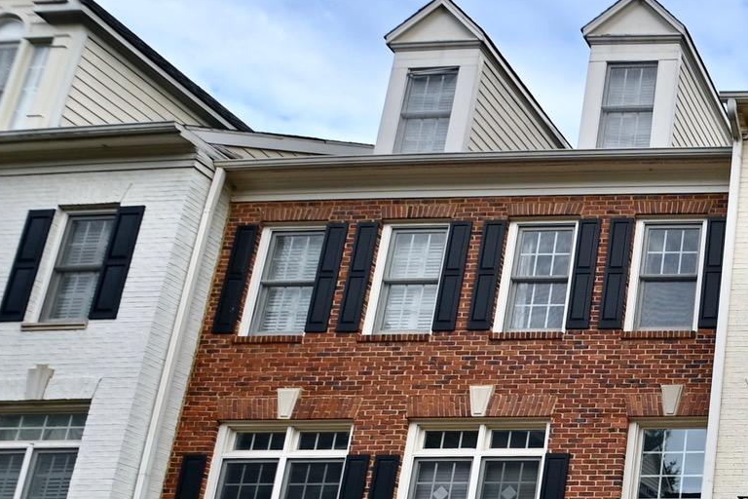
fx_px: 831
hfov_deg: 33.9
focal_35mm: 40
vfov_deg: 31.0
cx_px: 985
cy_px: 495
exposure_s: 1/200
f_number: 7.1
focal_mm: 10
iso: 100
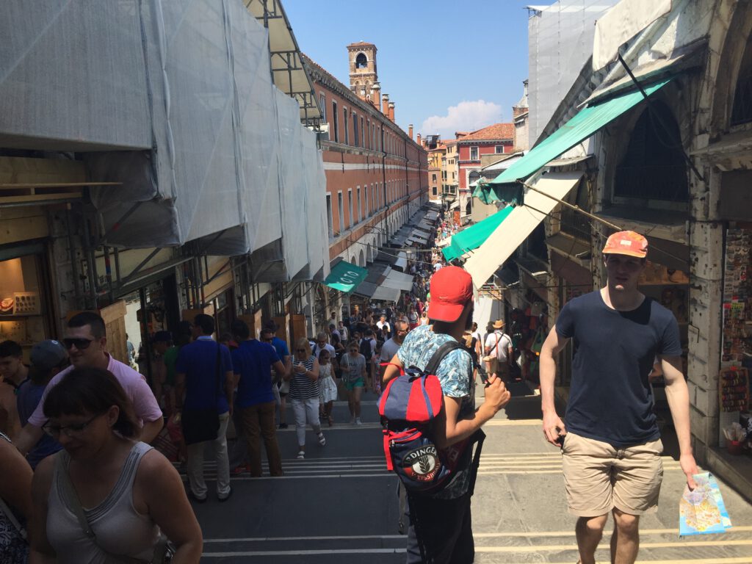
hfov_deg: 61.7
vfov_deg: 48.2
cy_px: 282
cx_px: 376
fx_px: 630
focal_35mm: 29
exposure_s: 1/1582
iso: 32
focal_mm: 4.15
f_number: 2.2
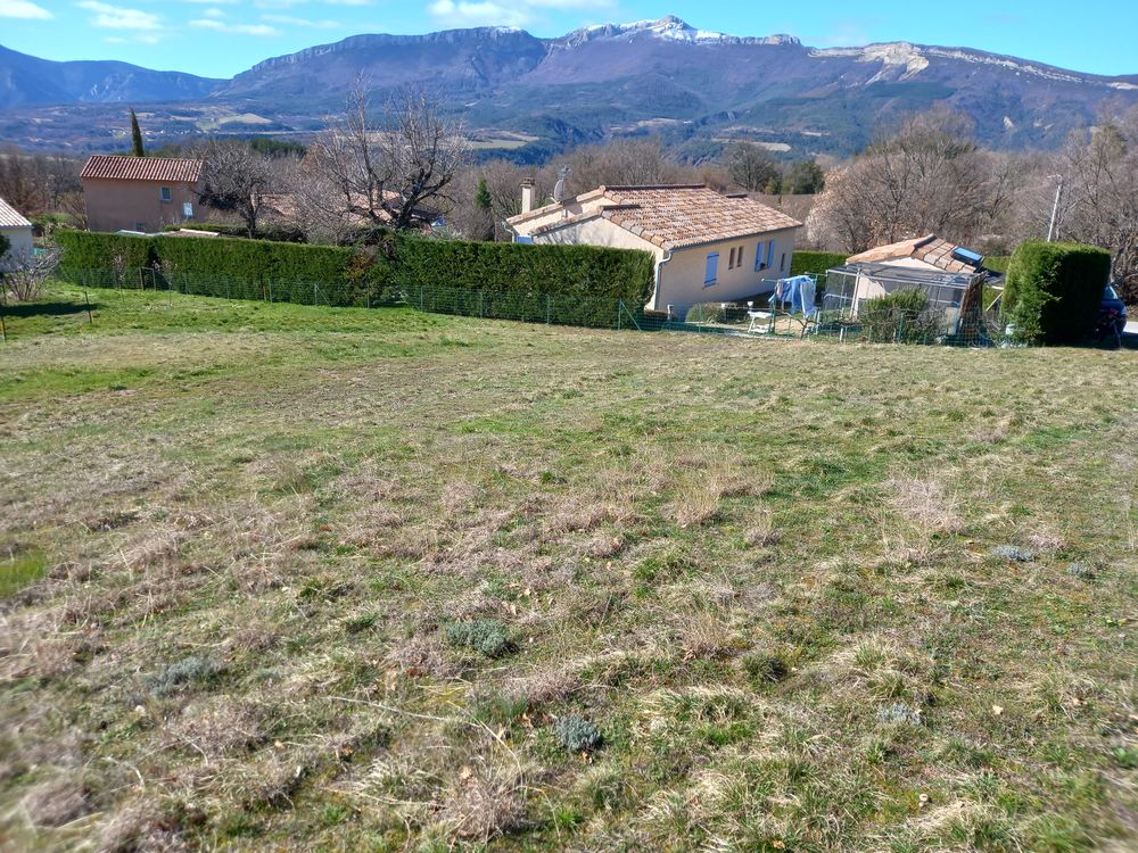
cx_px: 569
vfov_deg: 54.9
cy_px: 426
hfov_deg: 69.4
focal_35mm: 25
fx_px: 822
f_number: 2
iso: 25
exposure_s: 1/444
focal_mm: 4.6
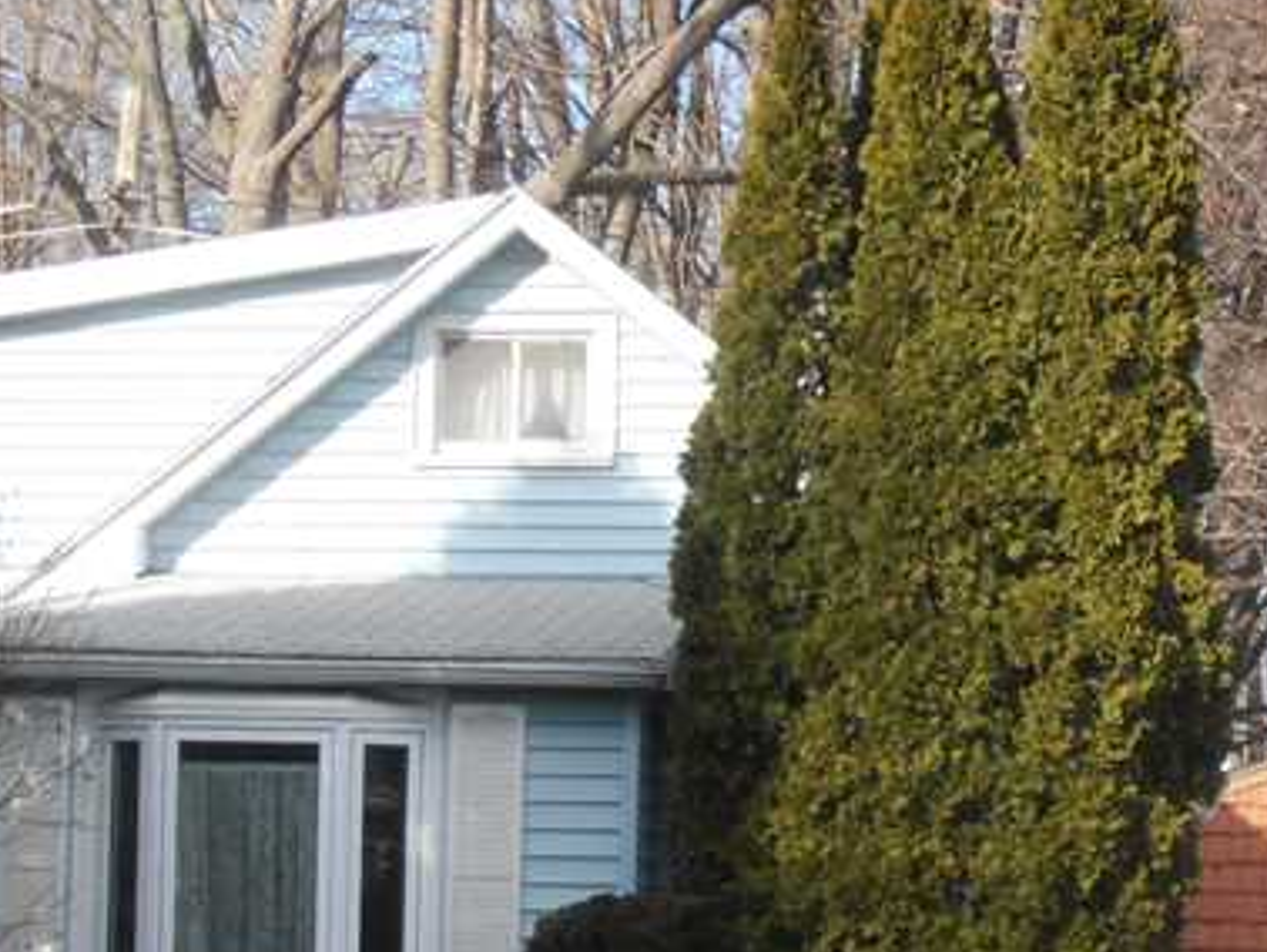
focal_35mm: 146
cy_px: 650
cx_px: 935
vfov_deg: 10.2
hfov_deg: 13.5
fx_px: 5347
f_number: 4.8
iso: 80
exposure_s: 1/250
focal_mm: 12.29
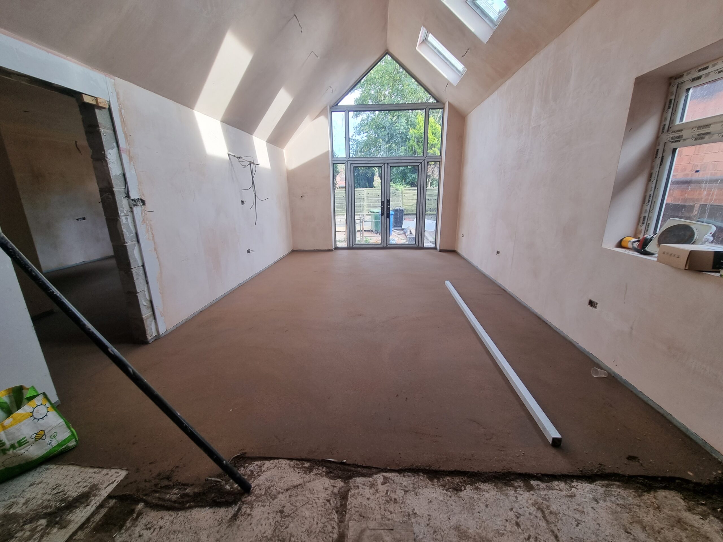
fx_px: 272
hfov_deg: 106.2
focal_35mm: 13
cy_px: 271
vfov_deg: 89.9
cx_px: 362
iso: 50
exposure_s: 1/50
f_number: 2.2
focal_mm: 2.2
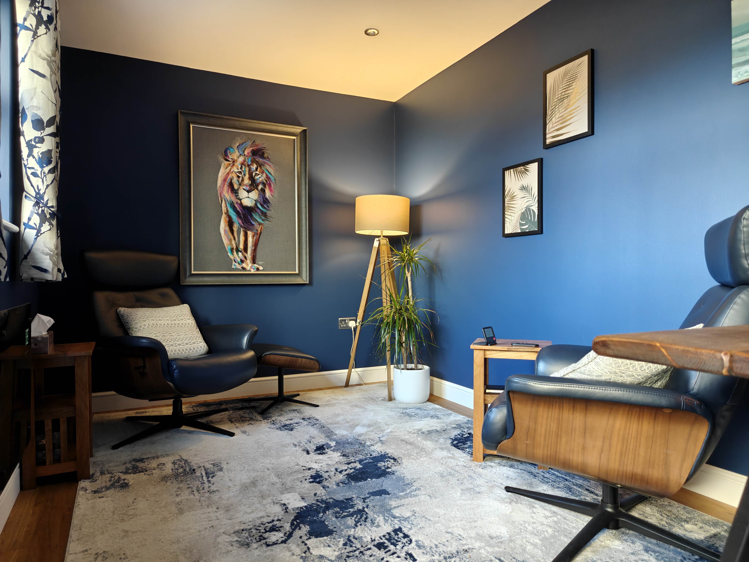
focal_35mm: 23
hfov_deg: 73.9
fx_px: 498
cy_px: 281
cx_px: 374
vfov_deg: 58.9
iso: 1250
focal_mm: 6.06
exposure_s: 1/93
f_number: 1.6
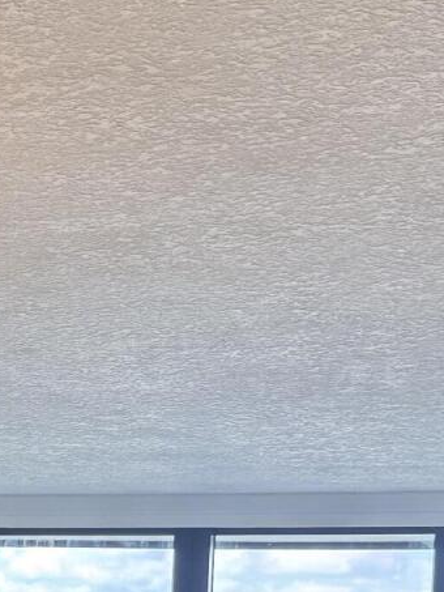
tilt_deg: -1.5
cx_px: -81
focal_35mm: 106
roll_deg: -2.7
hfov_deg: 13.6
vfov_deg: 17.6
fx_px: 1812
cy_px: 736
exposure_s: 1/151
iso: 200
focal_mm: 6.76
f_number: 1.78
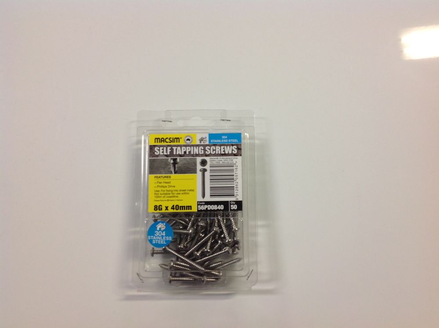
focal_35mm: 35
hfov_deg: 52.7
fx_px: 443
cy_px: 164
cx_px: 220
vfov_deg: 40.6
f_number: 2.4
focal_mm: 4.28
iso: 80
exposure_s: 1/17
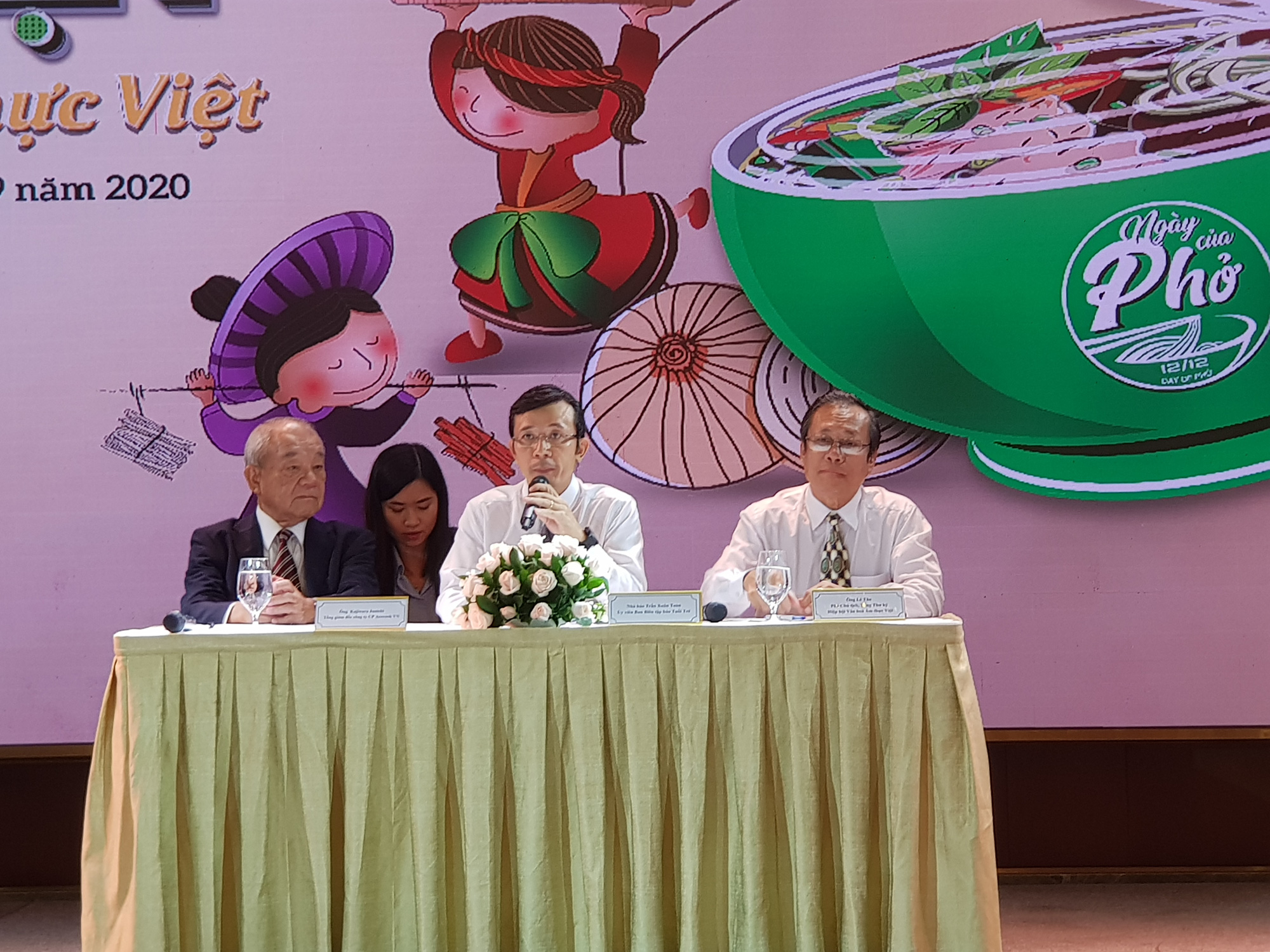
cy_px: 476
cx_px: 635
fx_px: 1908
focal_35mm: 52
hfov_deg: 36.8
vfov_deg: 28.0
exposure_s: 1/33
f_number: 2.4
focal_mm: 6
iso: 32
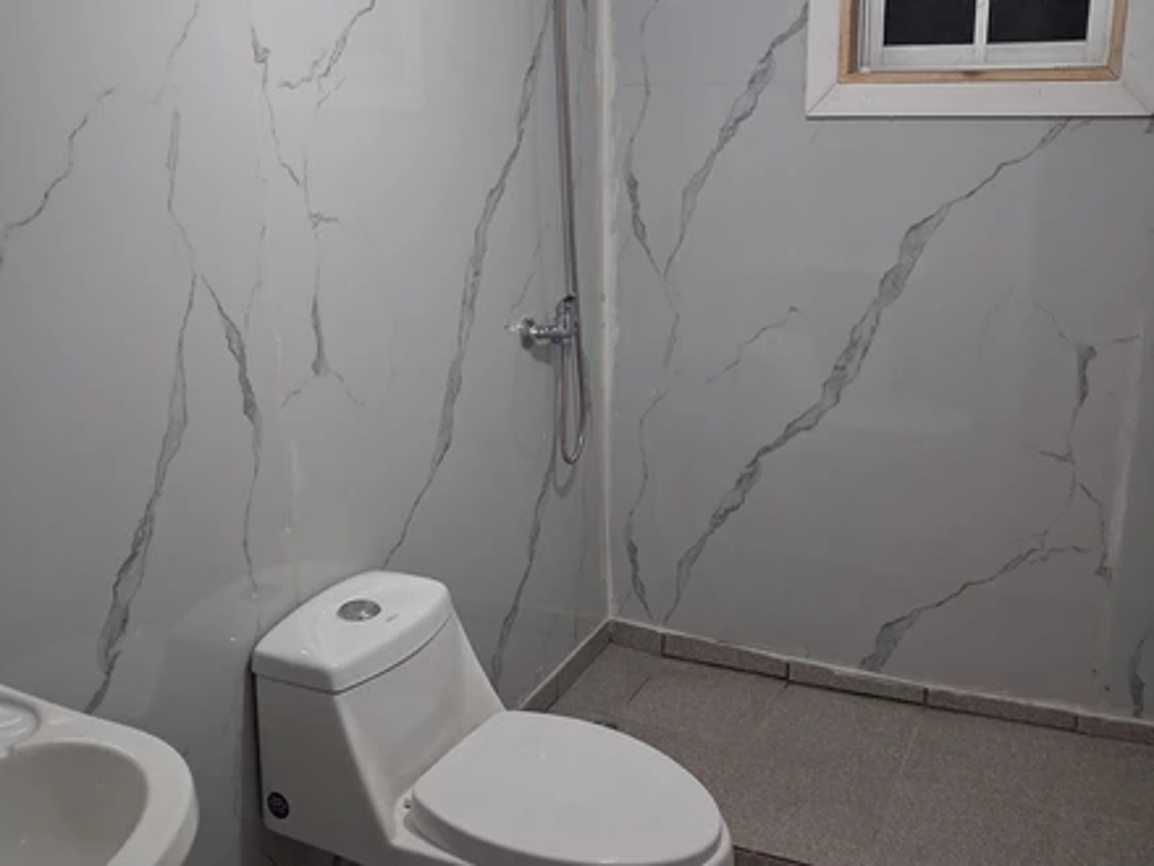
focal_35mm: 27
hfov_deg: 65.3
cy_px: 433
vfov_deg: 51.4
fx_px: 900
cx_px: 577
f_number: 1.8
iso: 320
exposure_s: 1/50
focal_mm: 4
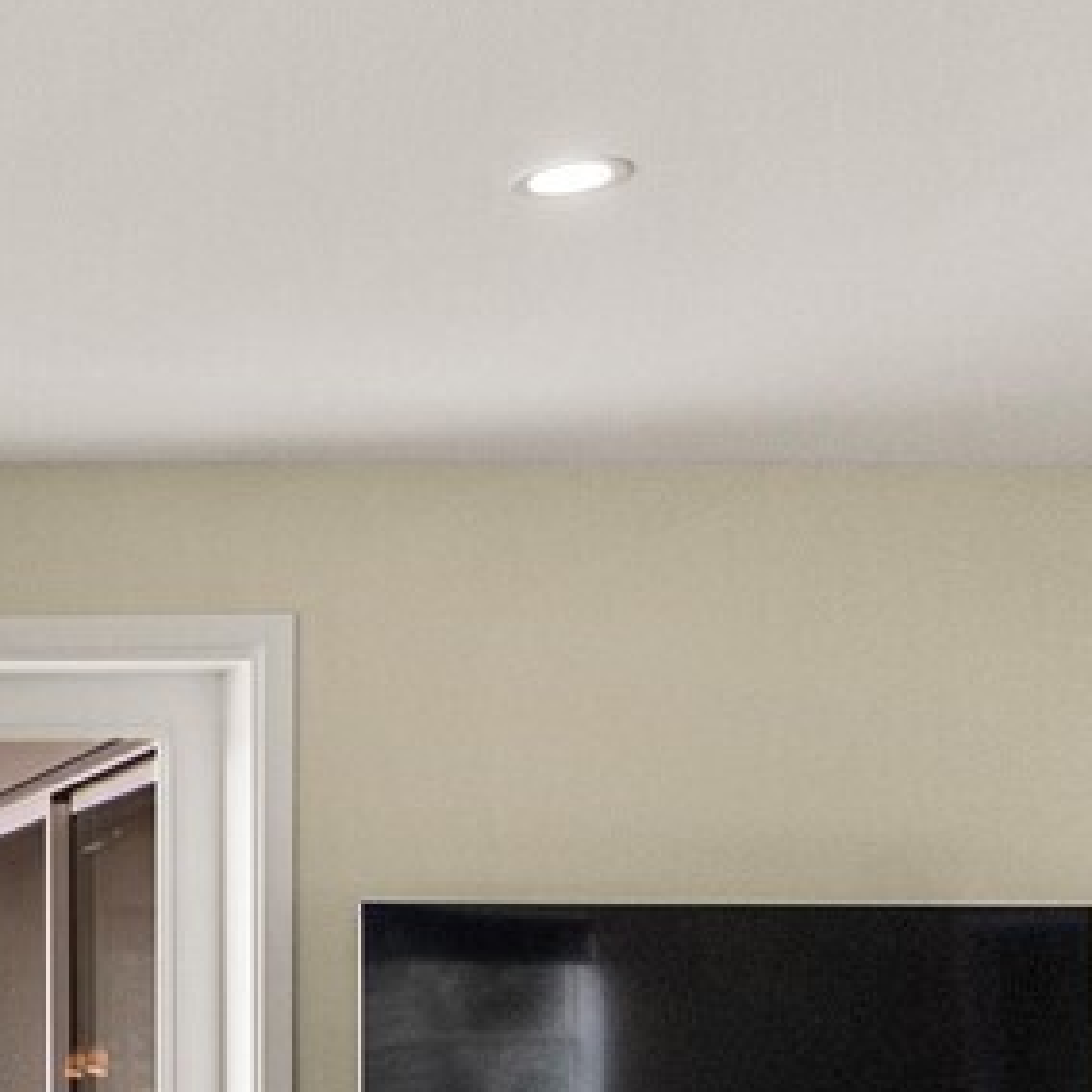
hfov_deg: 21.0
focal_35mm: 66
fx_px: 2356
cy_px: 1075
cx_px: -659
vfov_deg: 24.9
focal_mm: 13
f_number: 6.3
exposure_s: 1/25
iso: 1000
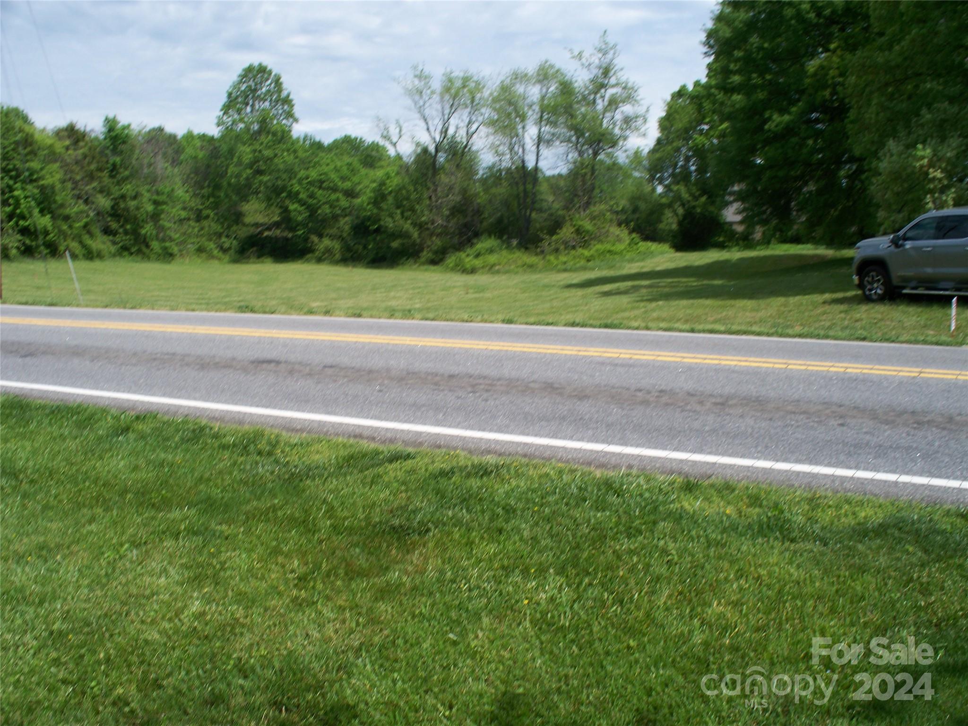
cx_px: 484
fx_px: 1007
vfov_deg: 39.7
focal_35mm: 36
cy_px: 363
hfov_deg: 51.4
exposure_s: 1/400
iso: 64
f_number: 5
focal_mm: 7.54
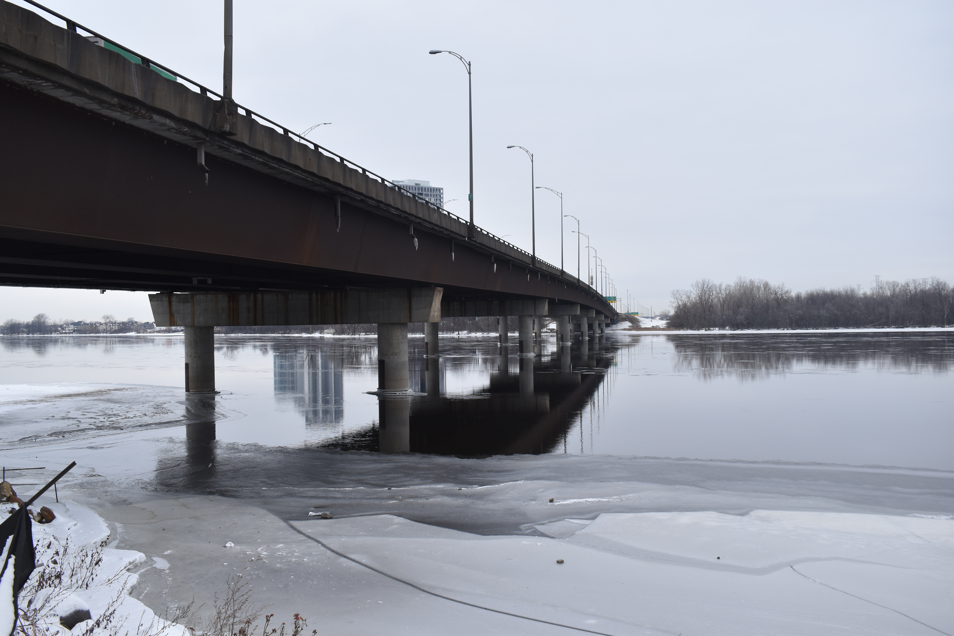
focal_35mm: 33
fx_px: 874
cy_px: 318
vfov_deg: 40.0
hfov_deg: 57.2
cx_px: 477
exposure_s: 1/250
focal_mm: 22
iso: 200
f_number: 8
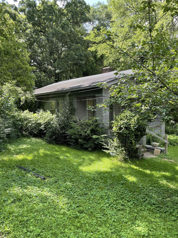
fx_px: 185
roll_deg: +0.7
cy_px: 120
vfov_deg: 65.3
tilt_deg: -3.9
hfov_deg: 51.3
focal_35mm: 27
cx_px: 92
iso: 32
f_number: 1.6
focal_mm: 4.2
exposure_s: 1/331
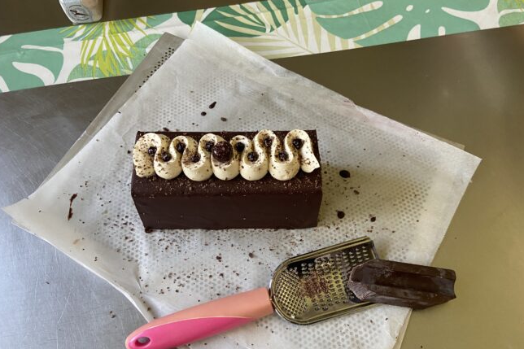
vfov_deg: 46.3
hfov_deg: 65.5
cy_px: 189
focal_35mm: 28
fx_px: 407
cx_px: 263
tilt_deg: -64.7
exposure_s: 1/60
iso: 200
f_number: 1.8
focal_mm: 4.25
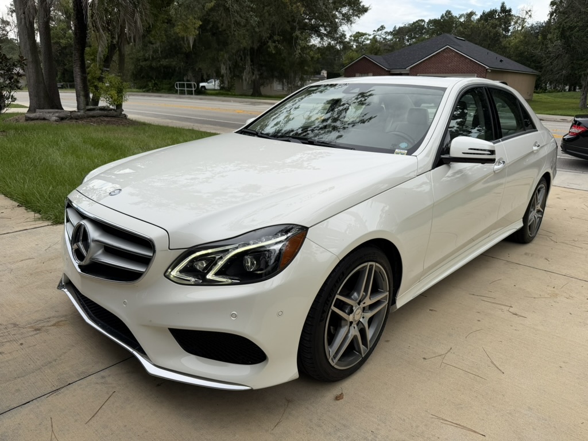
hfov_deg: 71.6
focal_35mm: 24
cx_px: 294
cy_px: 220
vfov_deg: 56.8
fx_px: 408
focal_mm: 6.76
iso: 80
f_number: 1.78
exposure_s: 1/2110
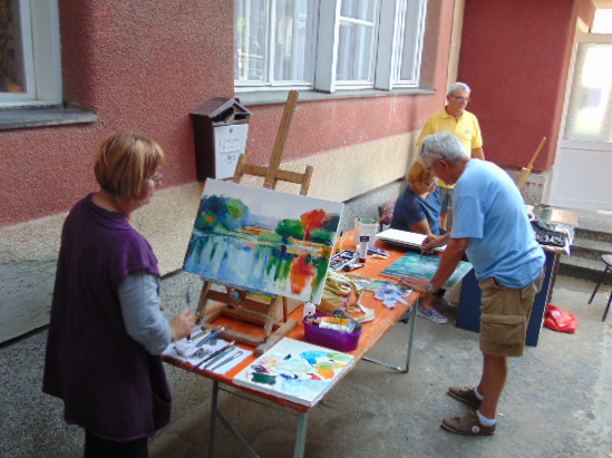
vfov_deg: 40.6
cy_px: 241
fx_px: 618
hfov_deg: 52.6
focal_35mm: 35
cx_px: 295
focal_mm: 5.4
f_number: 3.1
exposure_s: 1/40
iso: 80
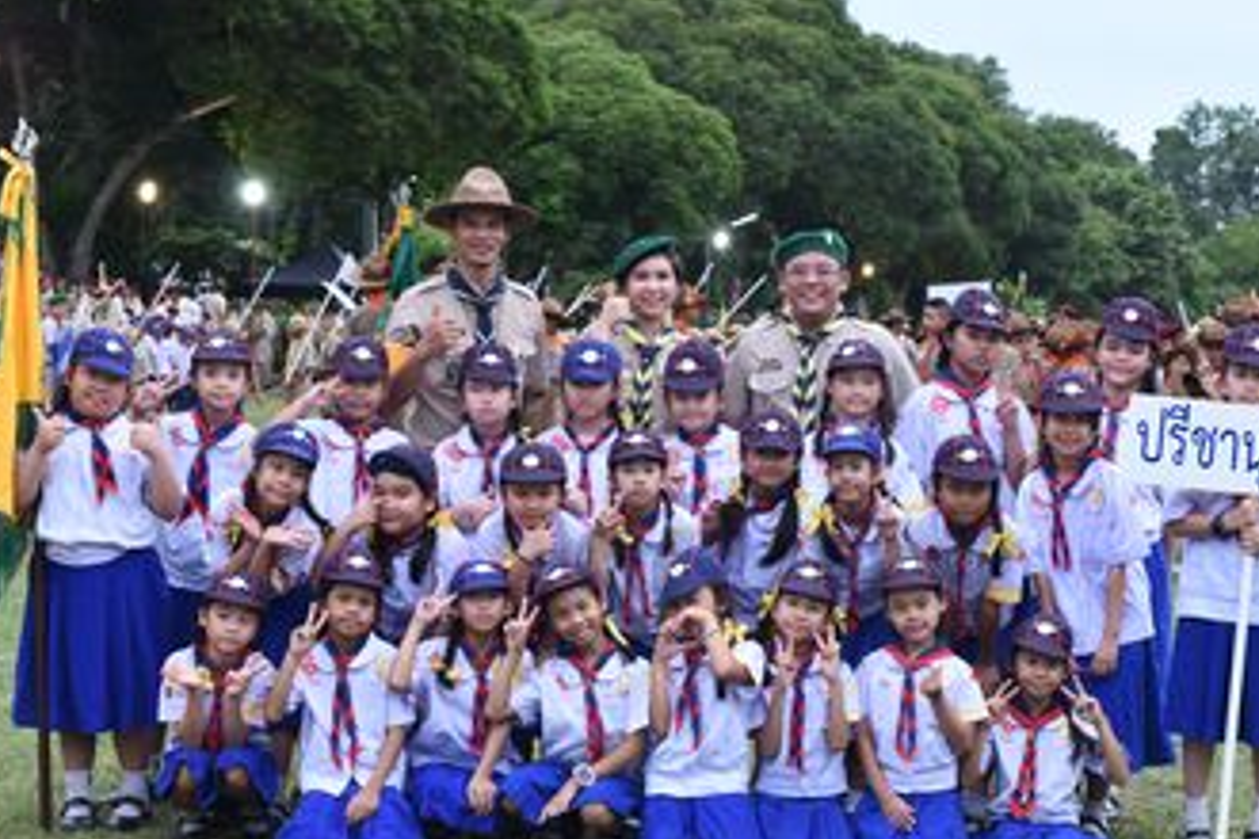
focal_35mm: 91
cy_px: 410
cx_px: 706
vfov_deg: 15.0
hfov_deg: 22.4
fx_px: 3182
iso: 1250
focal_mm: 75
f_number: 8
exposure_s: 1/40
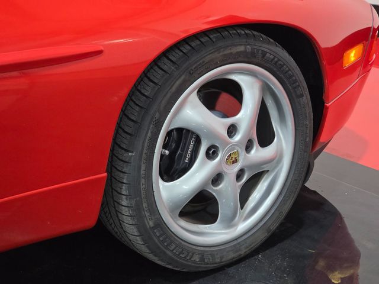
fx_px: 755
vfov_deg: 21.3
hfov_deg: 28.2
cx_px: 190
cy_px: 142
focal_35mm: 69
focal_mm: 7.9
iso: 320
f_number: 2.4
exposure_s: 1/60
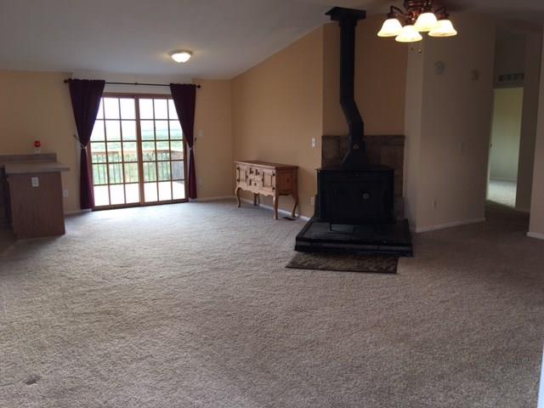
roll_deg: +0.0
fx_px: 456
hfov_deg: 61.7
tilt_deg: -9.1
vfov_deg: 48.2
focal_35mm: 29
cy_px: 204
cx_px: 272
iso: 32
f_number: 2.2
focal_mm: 4.15
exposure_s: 1/40
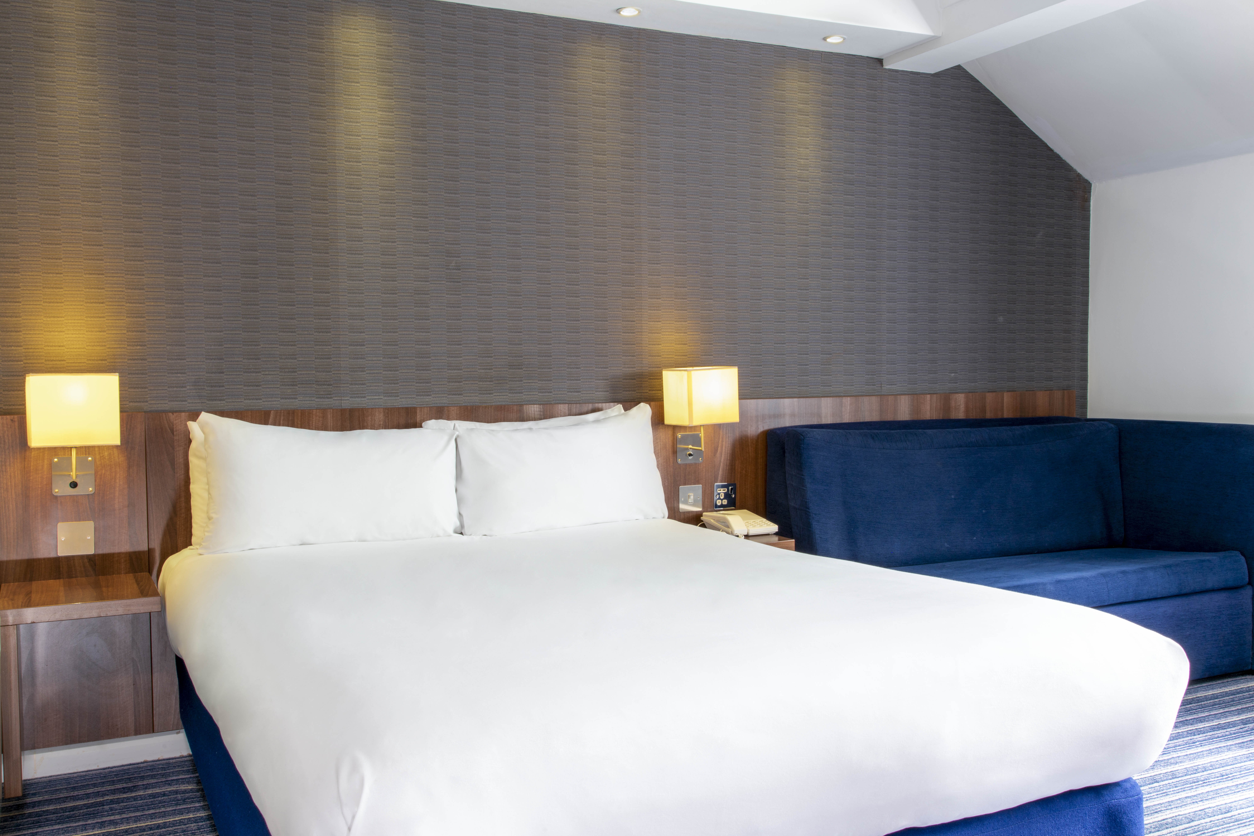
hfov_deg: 58.7
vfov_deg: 41.1
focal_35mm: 32
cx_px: 627
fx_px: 1115
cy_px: 418
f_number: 22
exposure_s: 13
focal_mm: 32
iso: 125
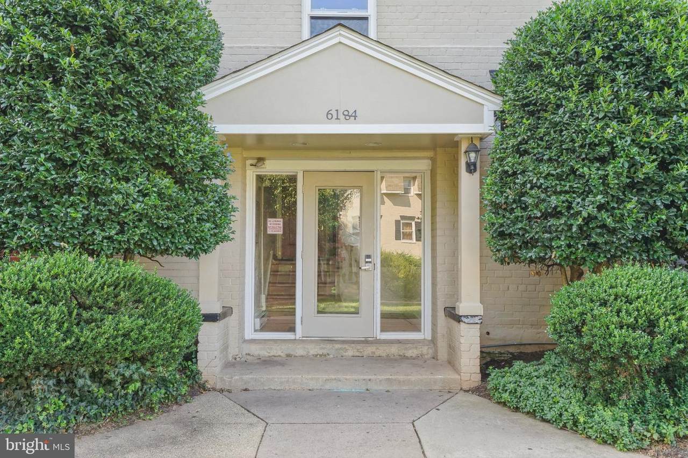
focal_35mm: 35
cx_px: 344
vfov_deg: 37.8
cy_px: 229
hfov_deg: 54.4
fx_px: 669
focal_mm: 35
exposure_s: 1/100
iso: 640
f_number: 9
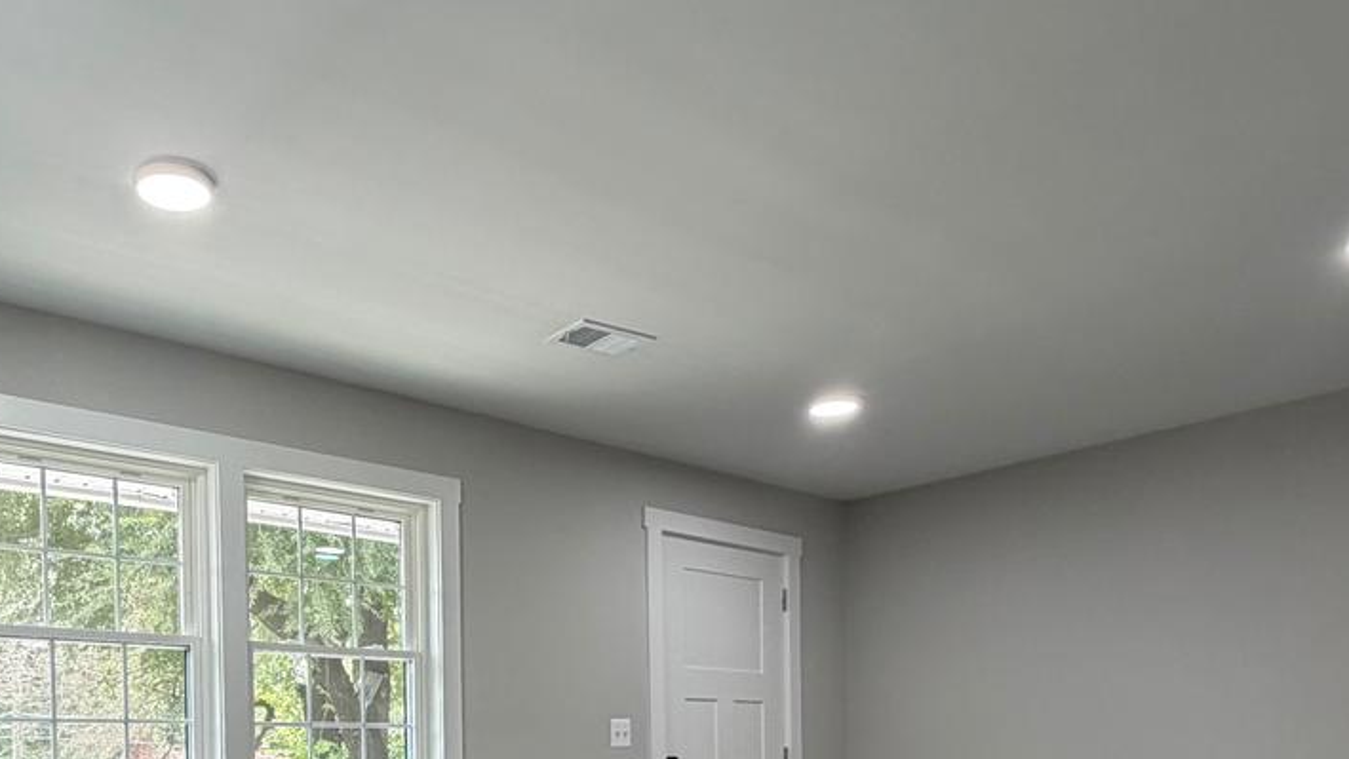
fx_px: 1109
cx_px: 489
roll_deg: +1.1
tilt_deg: -1.5
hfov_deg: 61.6
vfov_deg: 33.7
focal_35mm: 31
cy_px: 797
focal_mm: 2.22
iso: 160
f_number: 2.2
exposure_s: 1/121
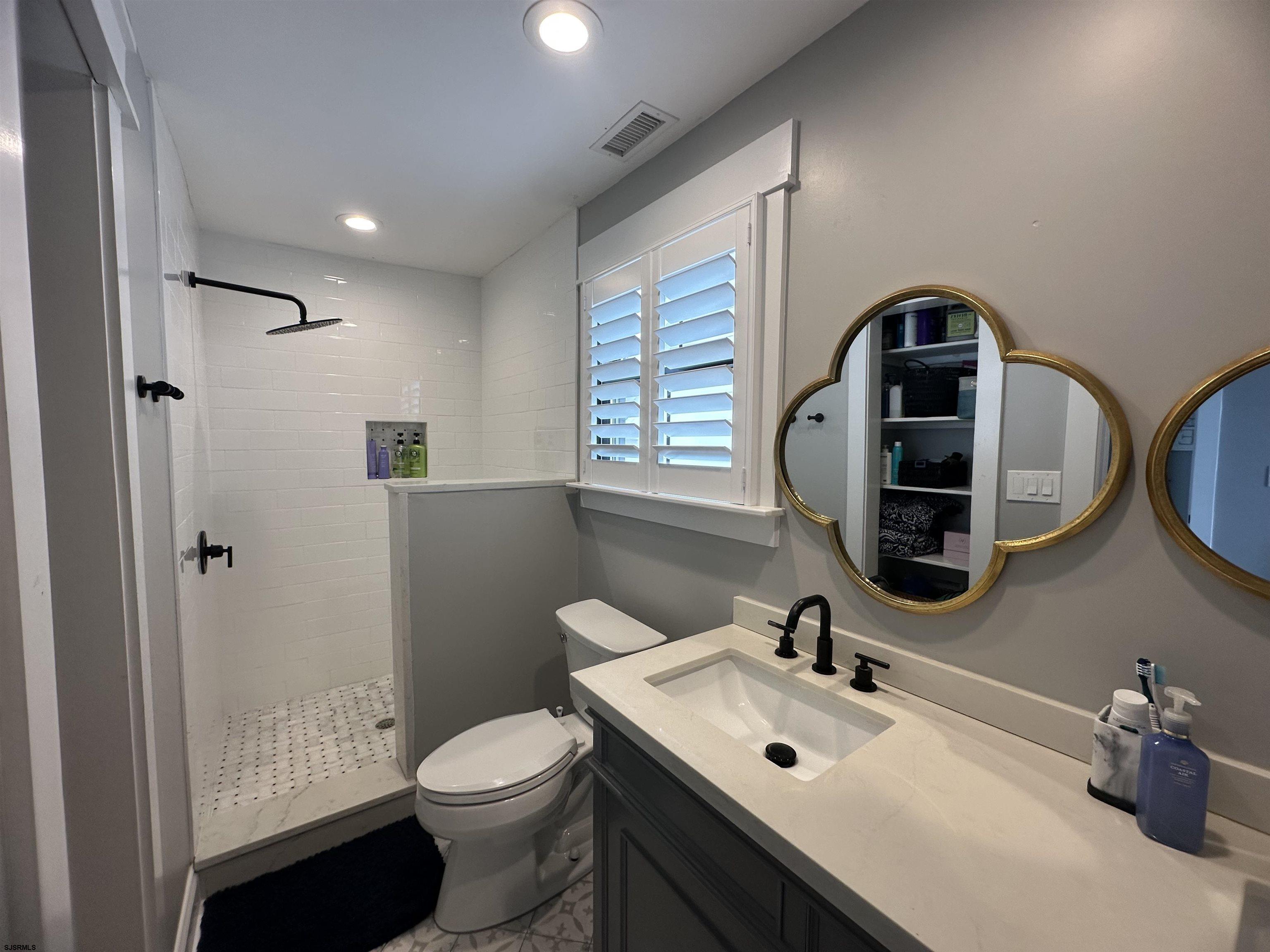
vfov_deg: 85.7
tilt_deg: -3.7
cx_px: 635
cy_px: 476
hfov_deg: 102.1
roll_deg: -0.2
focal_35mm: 14
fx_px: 514
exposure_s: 1/120
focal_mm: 2.22
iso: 100
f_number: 2.2
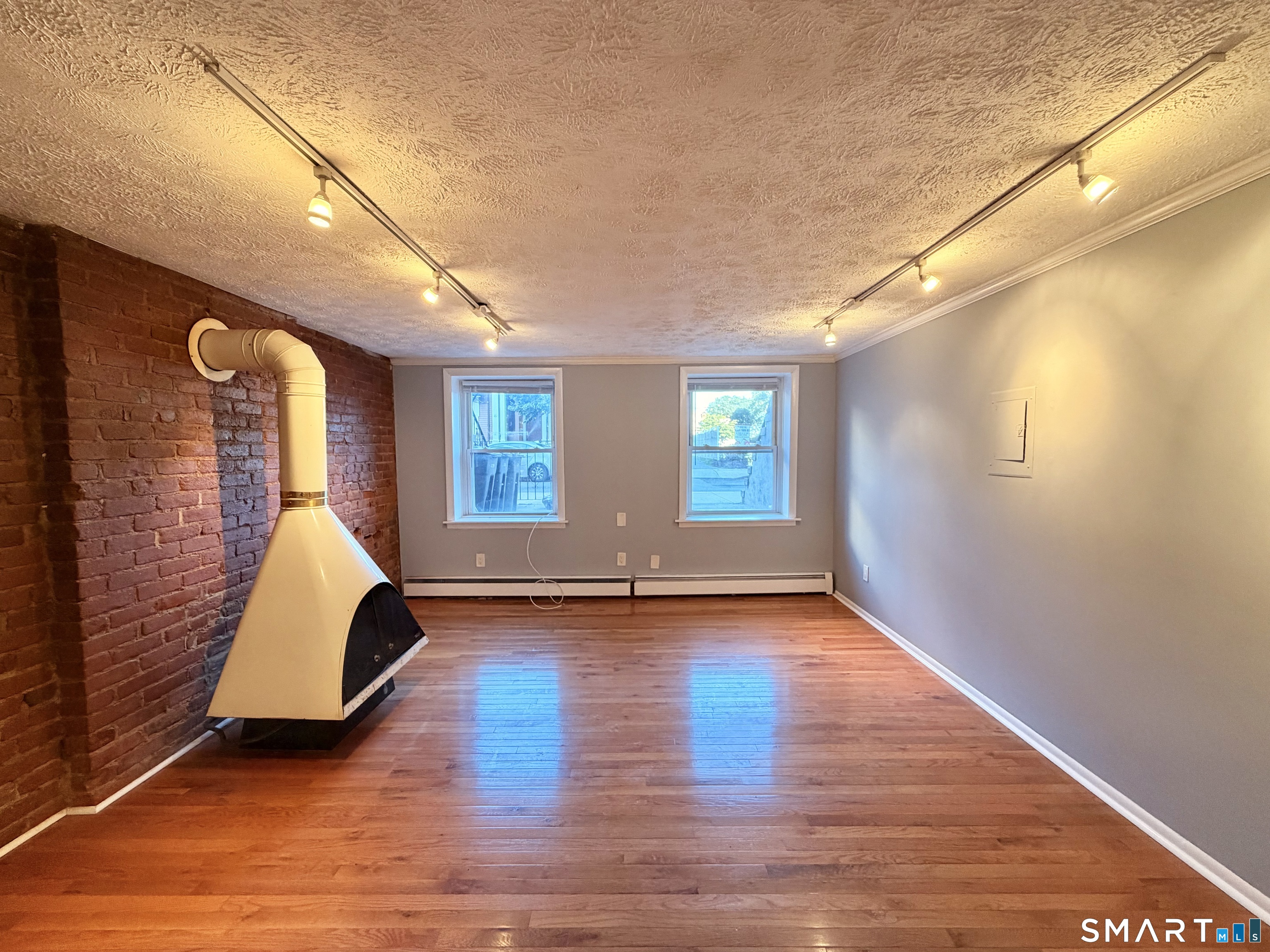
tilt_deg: -4.0
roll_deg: +0.5
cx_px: 635
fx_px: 514
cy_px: 476
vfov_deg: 85.7
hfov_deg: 102.1
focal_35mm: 14
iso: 250
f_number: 2.2
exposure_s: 1/60
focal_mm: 2.22
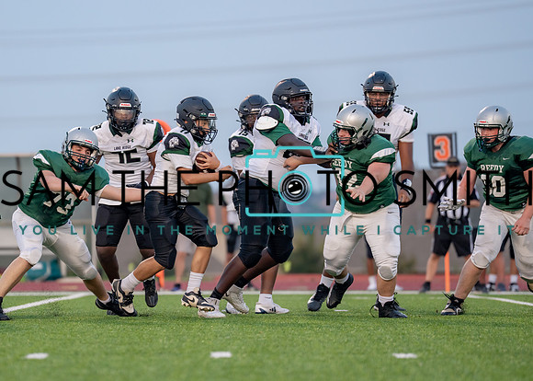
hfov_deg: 7.3
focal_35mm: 276
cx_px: 161
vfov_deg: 5.2
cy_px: 197
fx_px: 4170
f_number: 2.8
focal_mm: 194
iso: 800
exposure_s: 1/1250
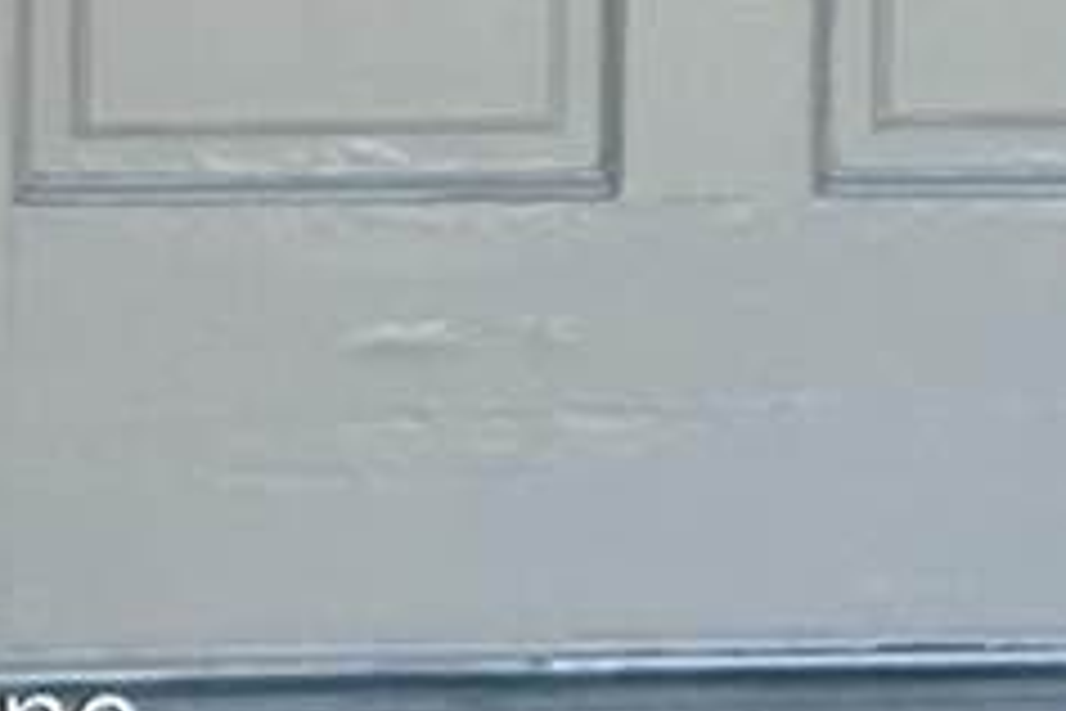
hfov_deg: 8.5
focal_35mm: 243
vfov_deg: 5.3
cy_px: -1462
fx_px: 7195
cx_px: 697
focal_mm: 5.96
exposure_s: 1/328
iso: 40
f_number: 1.6
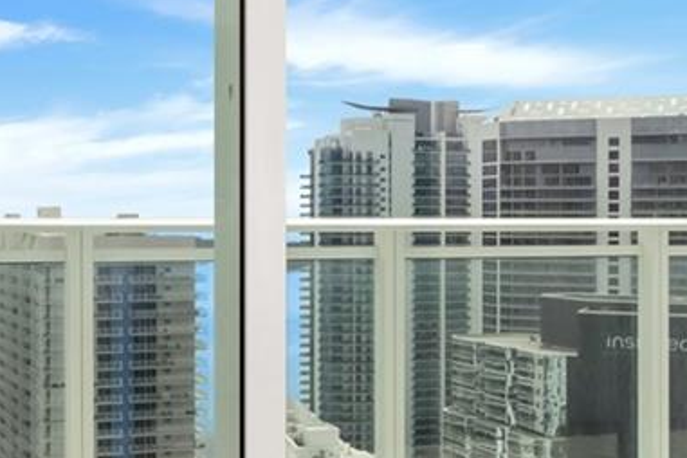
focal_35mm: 63
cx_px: 283
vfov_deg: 21.6
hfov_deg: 31.8
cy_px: 254
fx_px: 1202
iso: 800
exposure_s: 1/2000
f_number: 8
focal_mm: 10
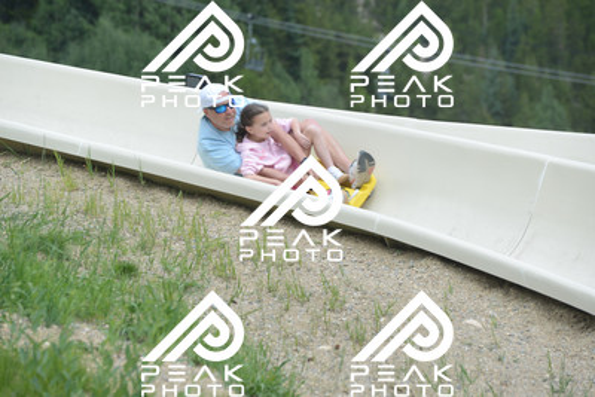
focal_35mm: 195
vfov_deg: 7.0
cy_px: 198
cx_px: 298
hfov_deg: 10.5
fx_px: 3224
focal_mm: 195
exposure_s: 1/640
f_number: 6.3
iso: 400
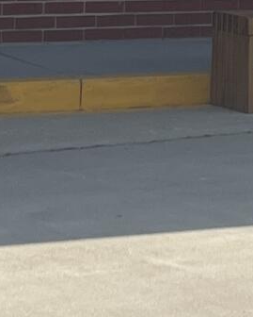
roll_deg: -2.1
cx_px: 248
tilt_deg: +5.4
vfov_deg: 8.3
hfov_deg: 7.1
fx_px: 2040
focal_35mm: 218
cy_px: -395
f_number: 1.6
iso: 32
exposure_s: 1/4525
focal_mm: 5.1
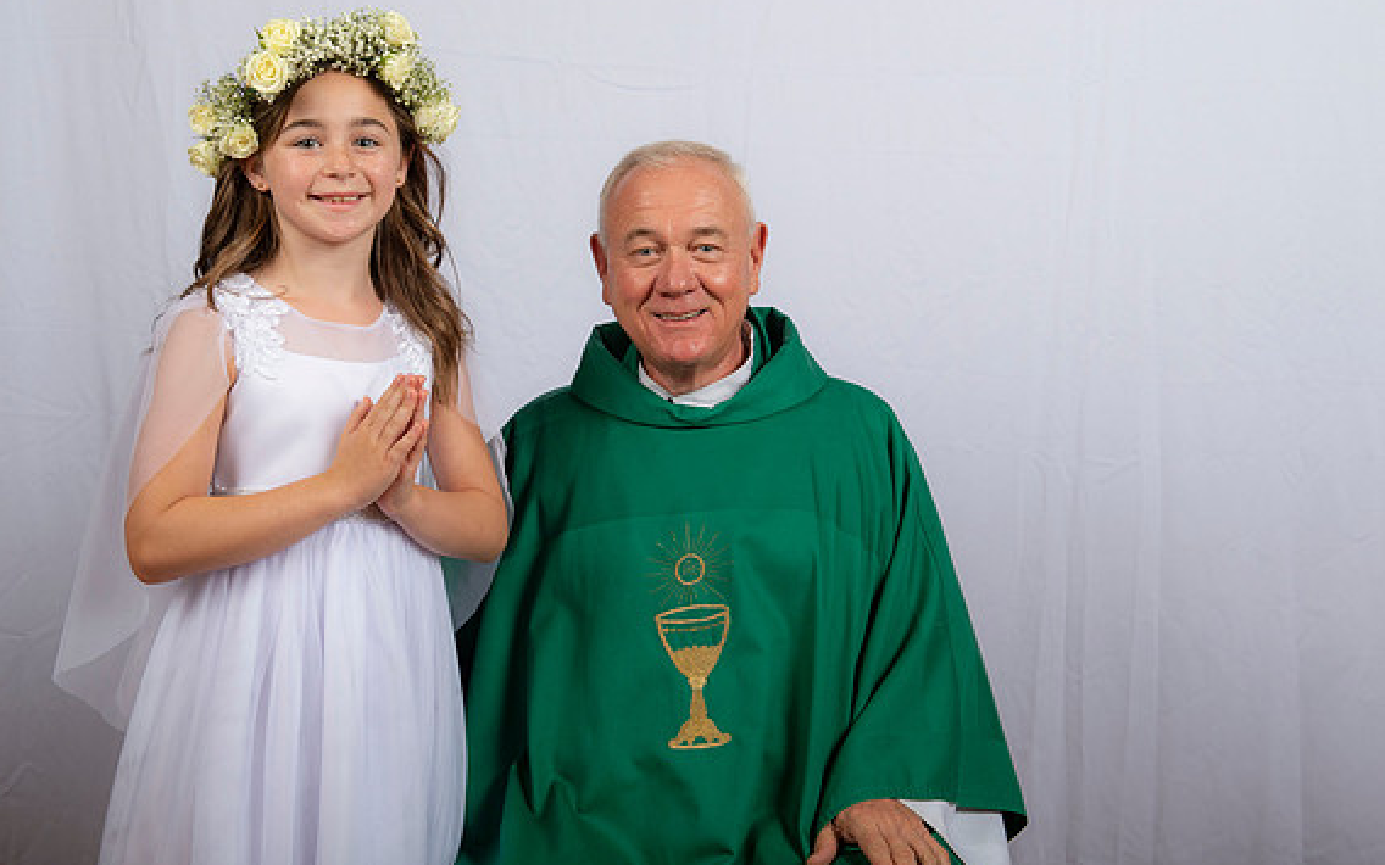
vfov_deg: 24.9
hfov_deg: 38.9
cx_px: 680
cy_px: 436
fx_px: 1963
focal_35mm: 52
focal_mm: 50
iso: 320
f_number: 8
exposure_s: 1/200
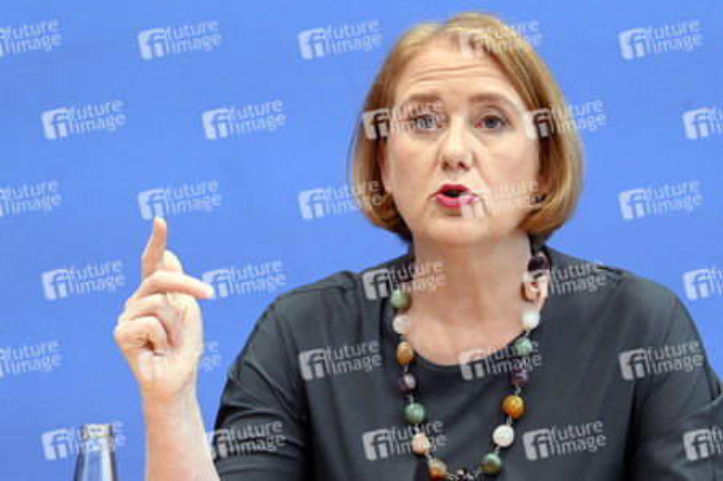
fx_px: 2609
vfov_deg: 10.5
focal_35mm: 130
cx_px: 362
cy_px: 240
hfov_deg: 15.8
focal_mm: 130
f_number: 5.6
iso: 4000
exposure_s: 1/500
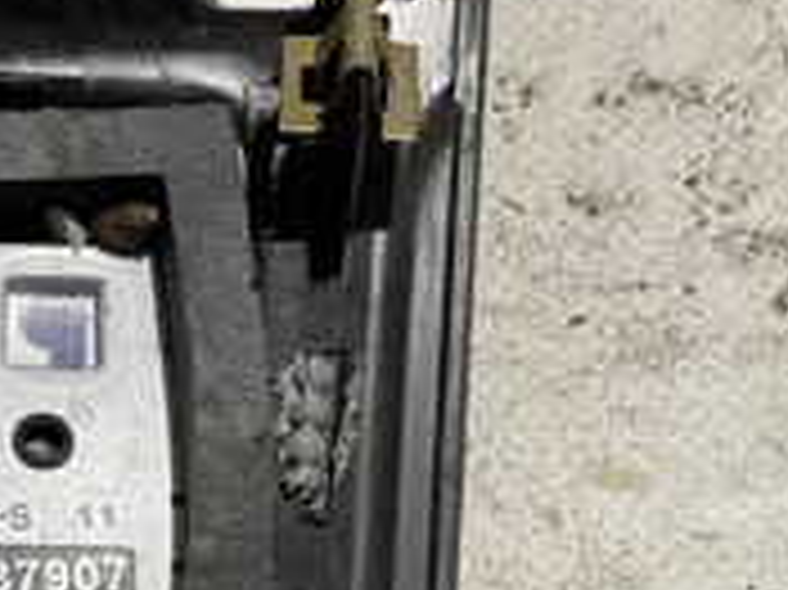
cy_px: 651
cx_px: -405
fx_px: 5323
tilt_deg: -65.4
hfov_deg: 8.3
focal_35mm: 234
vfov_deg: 6.3
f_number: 2.2
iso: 200
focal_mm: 7.5
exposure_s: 1/50
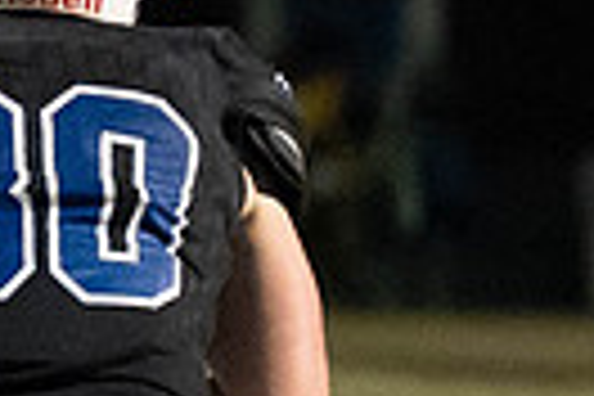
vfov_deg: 0.7
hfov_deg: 1.1
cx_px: -493
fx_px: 31958
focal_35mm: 1937
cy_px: 68
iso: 12800
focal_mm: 200
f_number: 2.8
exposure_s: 1/1000
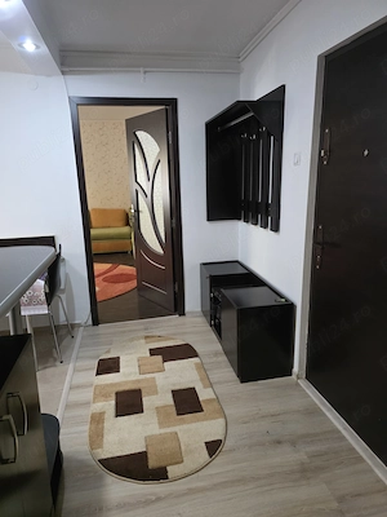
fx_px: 343
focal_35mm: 23
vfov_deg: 73.9
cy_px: 258
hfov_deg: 58.9
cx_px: 194
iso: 1250
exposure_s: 1/100
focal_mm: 6.3
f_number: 1.7
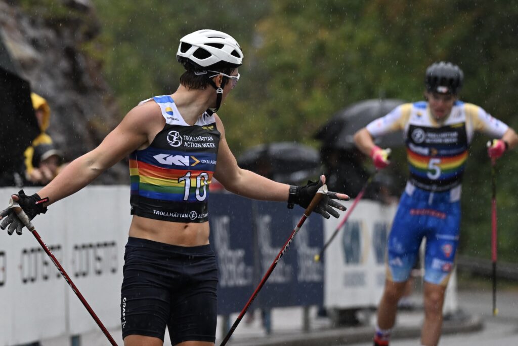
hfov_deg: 6.6
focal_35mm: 310
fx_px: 4461
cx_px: 259
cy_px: 173
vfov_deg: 4.4
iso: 4000
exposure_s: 1/800
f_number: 6.3
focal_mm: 310
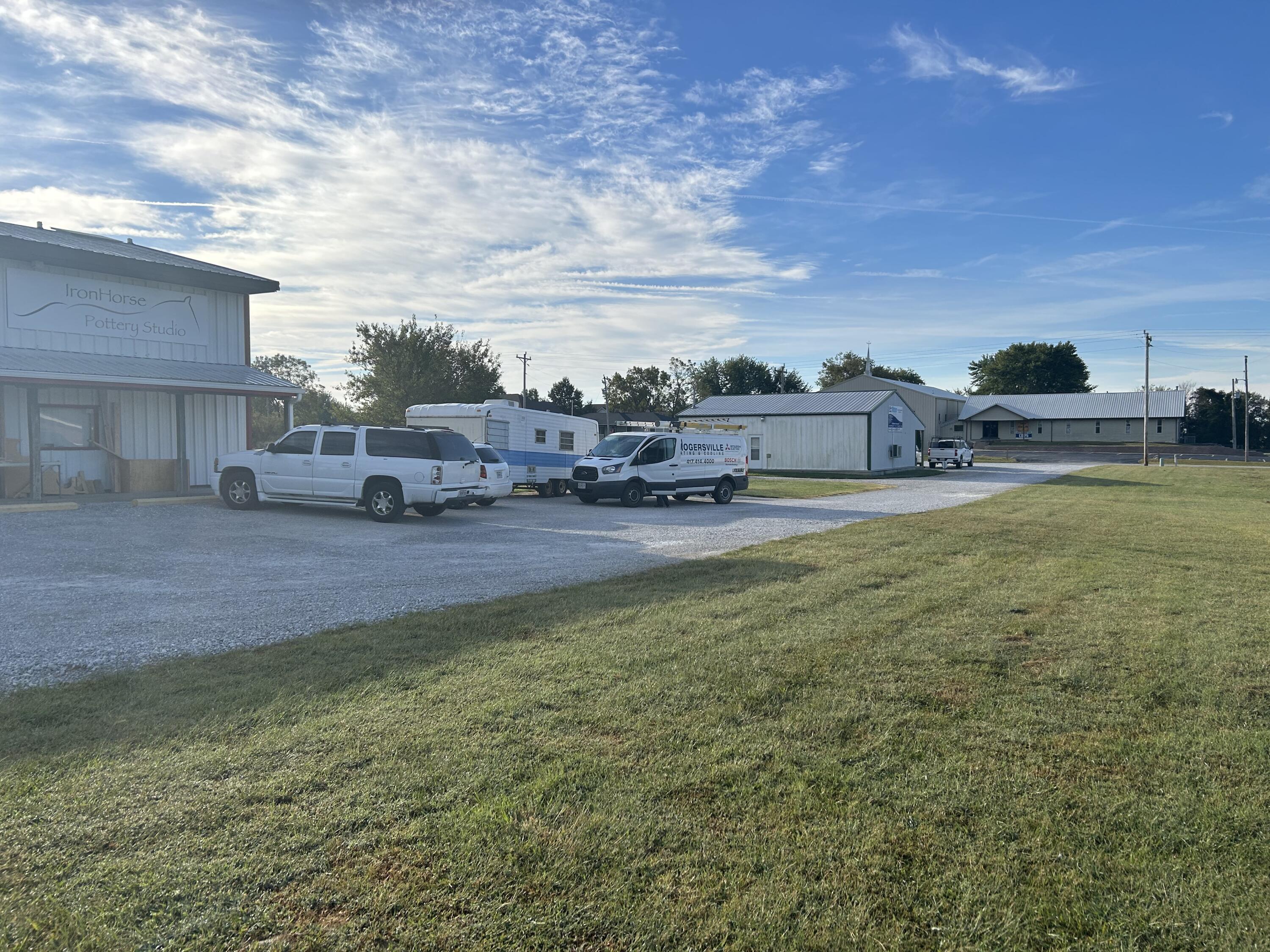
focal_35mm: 26
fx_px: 954
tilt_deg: -3.0
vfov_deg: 53.1
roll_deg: +1.6
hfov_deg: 67.3
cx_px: 635
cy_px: 476
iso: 50
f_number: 1.5
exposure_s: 1/5587
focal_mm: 5.7
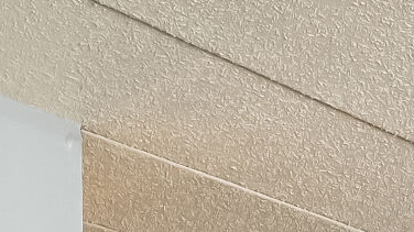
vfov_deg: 8.9
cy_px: 638
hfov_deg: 16.8
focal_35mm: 117
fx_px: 1284
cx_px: 606
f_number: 8
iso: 400
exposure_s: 1/15
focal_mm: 14
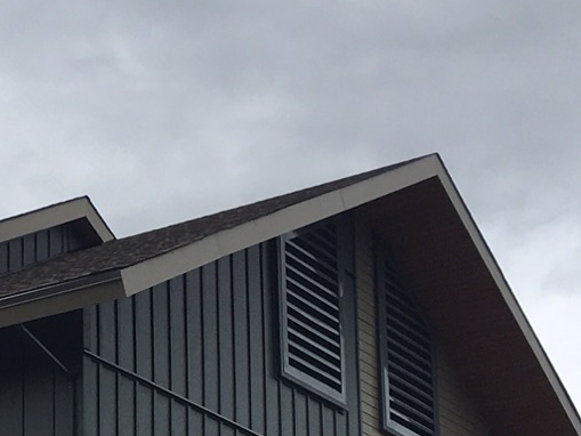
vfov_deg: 12.5
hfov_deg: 15.9
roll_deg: -0.6
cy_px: 586
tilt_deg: +13.2
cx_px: -282
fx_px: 1914
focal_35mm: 114
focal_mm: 4.15
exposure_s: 1/1508
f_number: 2.2
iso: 25
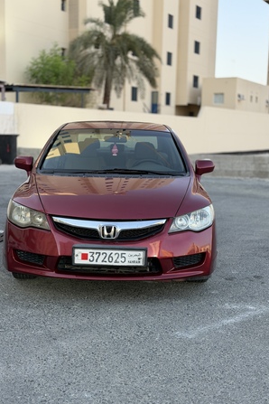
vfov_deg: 38.9
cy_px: 199
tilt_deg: -6.4
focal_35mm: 51
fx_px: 572
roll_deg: -1.5
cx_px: 126
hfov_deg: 26.5
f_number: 1.78
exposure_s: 1/819
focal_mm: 6.76
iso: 100
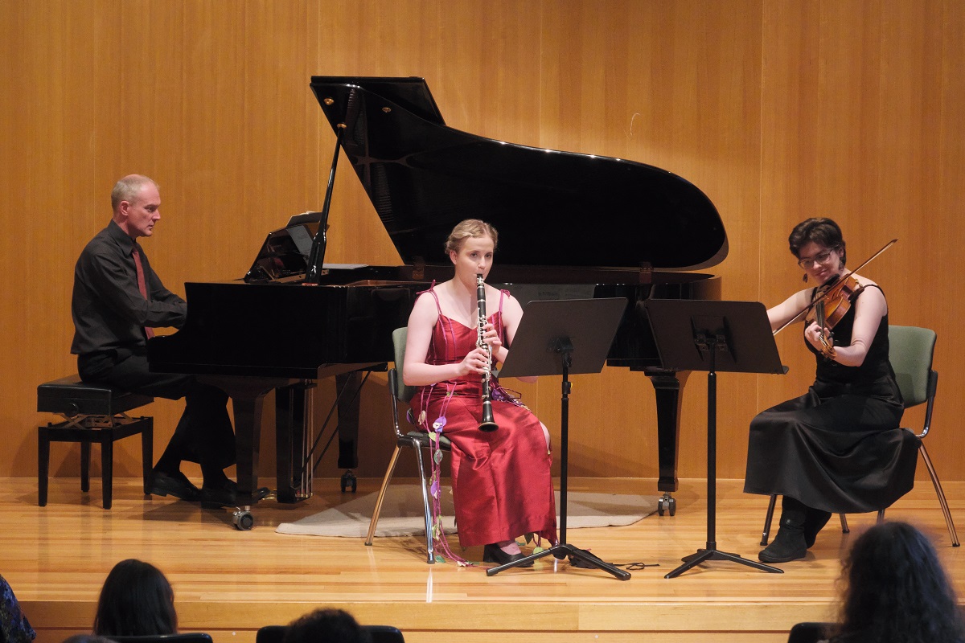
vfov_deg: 12.2
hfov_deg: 18.3
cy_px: 322
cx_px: 482
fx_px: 3002
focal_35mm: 112
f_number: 6.4
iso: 5000
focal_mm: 74.4
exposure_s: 1/100
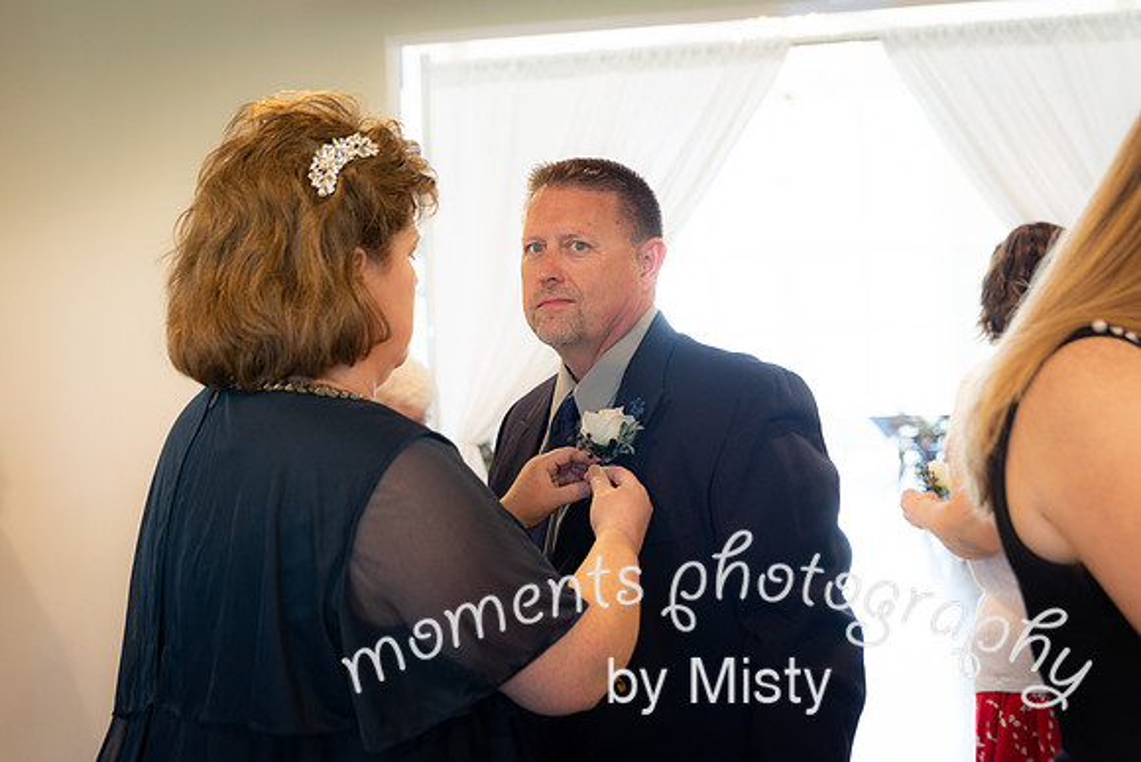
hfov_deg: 37.7
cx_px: 514
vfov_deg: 25.6
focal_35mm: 53
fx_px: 1671
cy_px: 343
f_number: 3.2
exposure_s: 1/125
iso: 640
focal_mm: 48
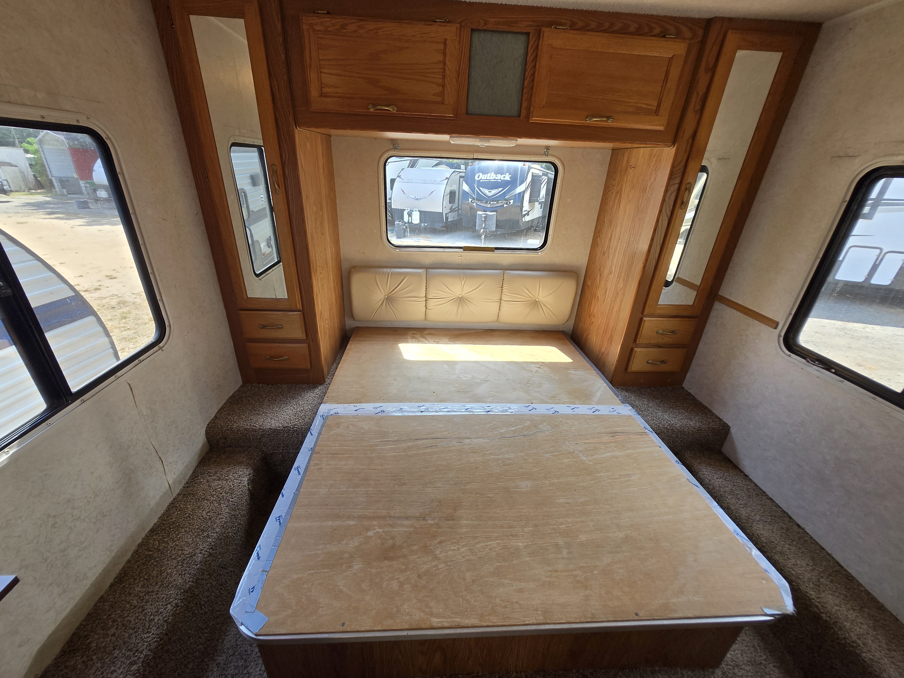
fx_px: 339
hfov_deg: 106.2
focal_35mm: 13
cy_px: 339
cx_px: 452
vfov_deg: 89.9
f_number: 2.2
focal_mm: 1.7
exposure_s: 1/120
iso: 40
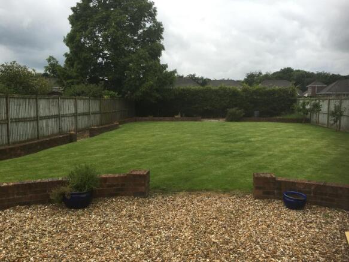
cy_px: 131
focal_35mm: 29
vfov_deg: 48.2
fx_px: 292
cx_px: 174
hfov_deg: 61.7
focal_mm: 4.15
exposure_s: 1/625
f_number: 2.2
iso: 25
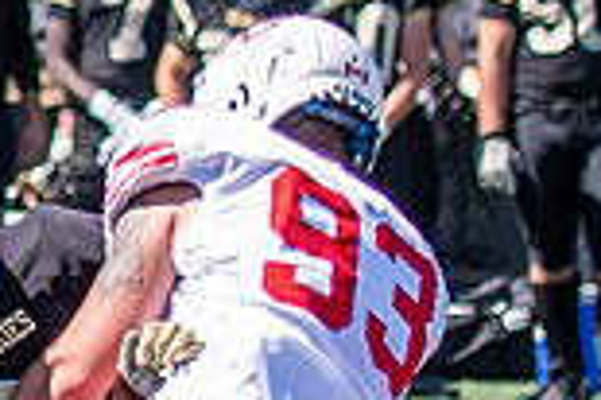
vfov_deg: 1.1
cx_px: -1610
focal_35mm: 1202
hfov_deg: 1.7
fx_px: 20045
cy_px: 272
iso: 160
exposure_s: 1/1600
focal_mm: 86
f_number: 2.8
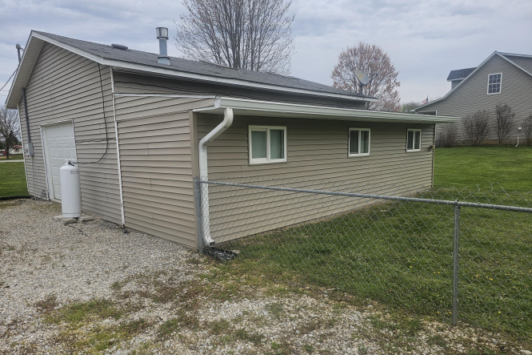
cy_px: 191
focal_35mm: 24
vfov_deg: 53.1
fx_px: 355
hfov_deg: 73.8
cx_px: 266
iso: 10
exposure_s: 1/827
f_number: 1.7
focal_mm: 6.3
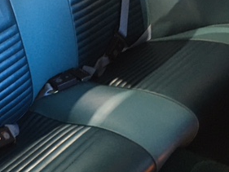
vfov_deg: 22.3
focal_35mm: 66
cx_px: 49
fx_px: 437
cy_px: 93
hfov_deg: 28.8
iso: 200
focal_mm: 4.15
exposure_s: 1/33
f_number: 2.2
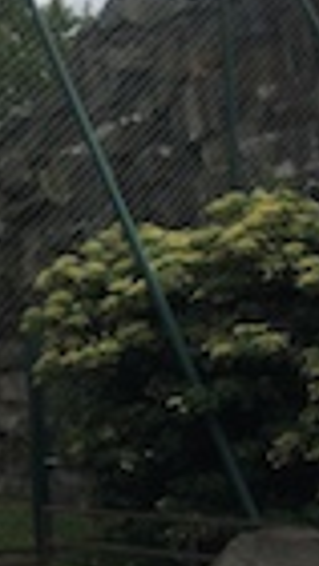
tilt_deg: +9.6
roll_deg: -1.6
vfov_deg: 26.8
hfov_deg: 12.9
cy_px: 249
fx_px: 1185
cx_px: -359
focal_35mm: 79
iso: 32
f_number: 2.2
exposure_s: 1/1412
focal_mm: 4.15
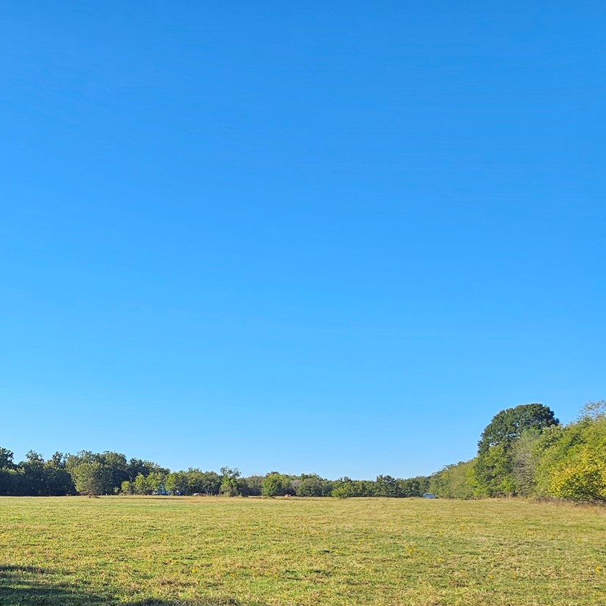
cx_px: 103
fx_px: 535
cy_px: 522
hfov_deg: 54.2
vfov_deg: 53.2
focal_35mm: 27
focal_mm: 2.2
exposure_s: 1/1418
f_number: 2.2
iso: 50
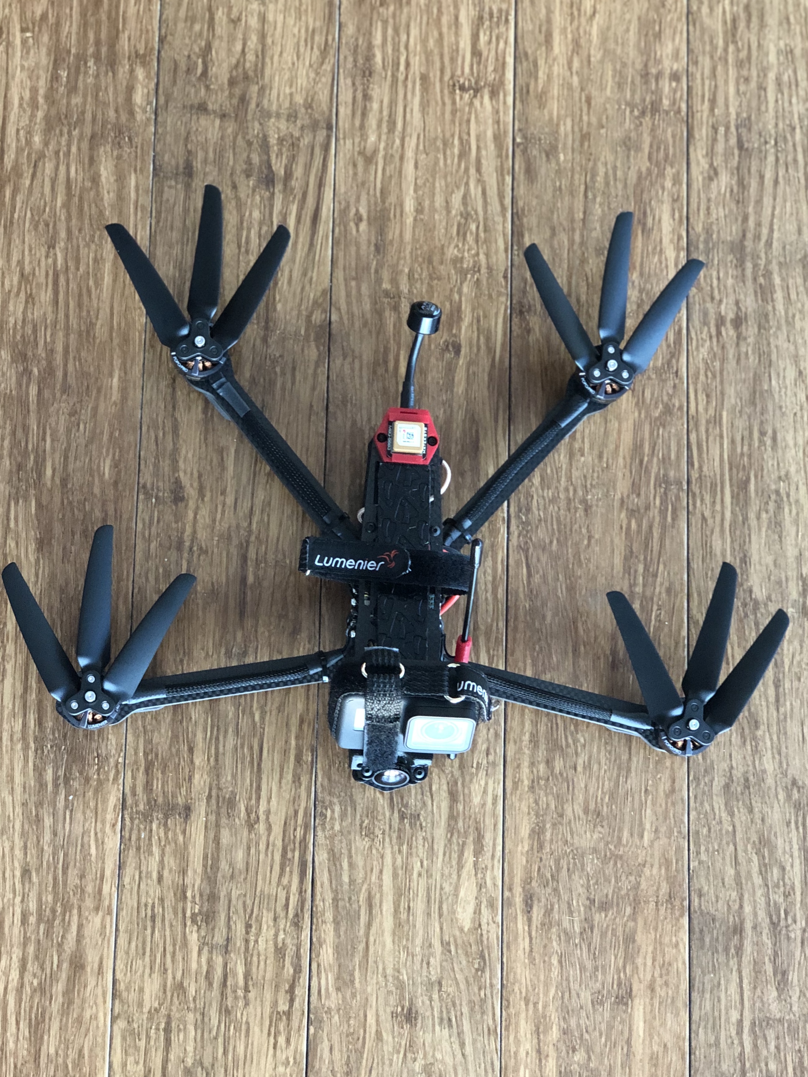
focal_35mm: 52
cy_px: 538
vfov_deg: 36.8
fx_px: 1618
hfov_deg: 28.0
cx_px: 404
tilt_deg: -78.1
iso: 160
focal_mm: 6
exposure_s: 1/24
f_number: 2.4
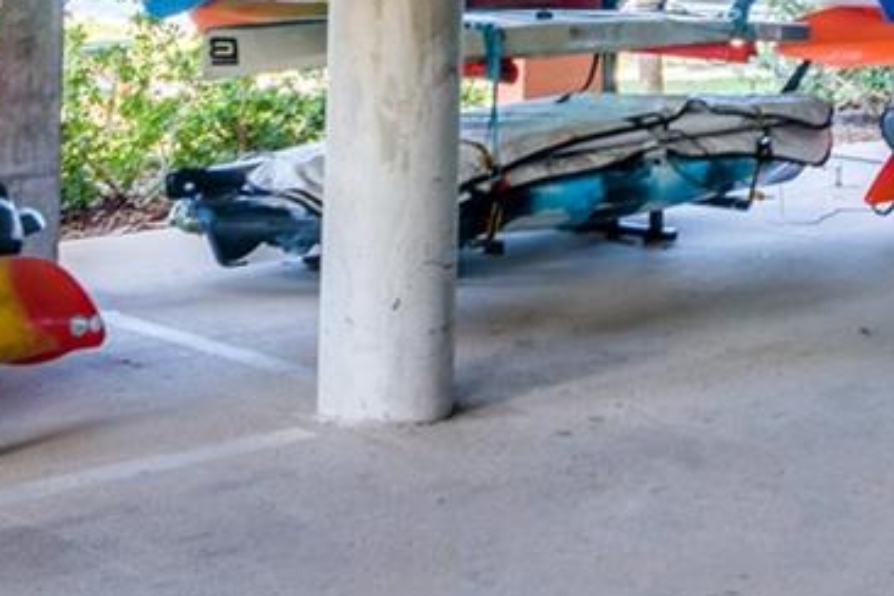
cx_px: 471
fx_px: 1793
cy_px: -120
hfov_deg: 28.0
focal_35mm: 72
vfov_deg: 17.9
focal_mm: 11
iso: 200
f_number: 6.3
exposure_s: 1/8
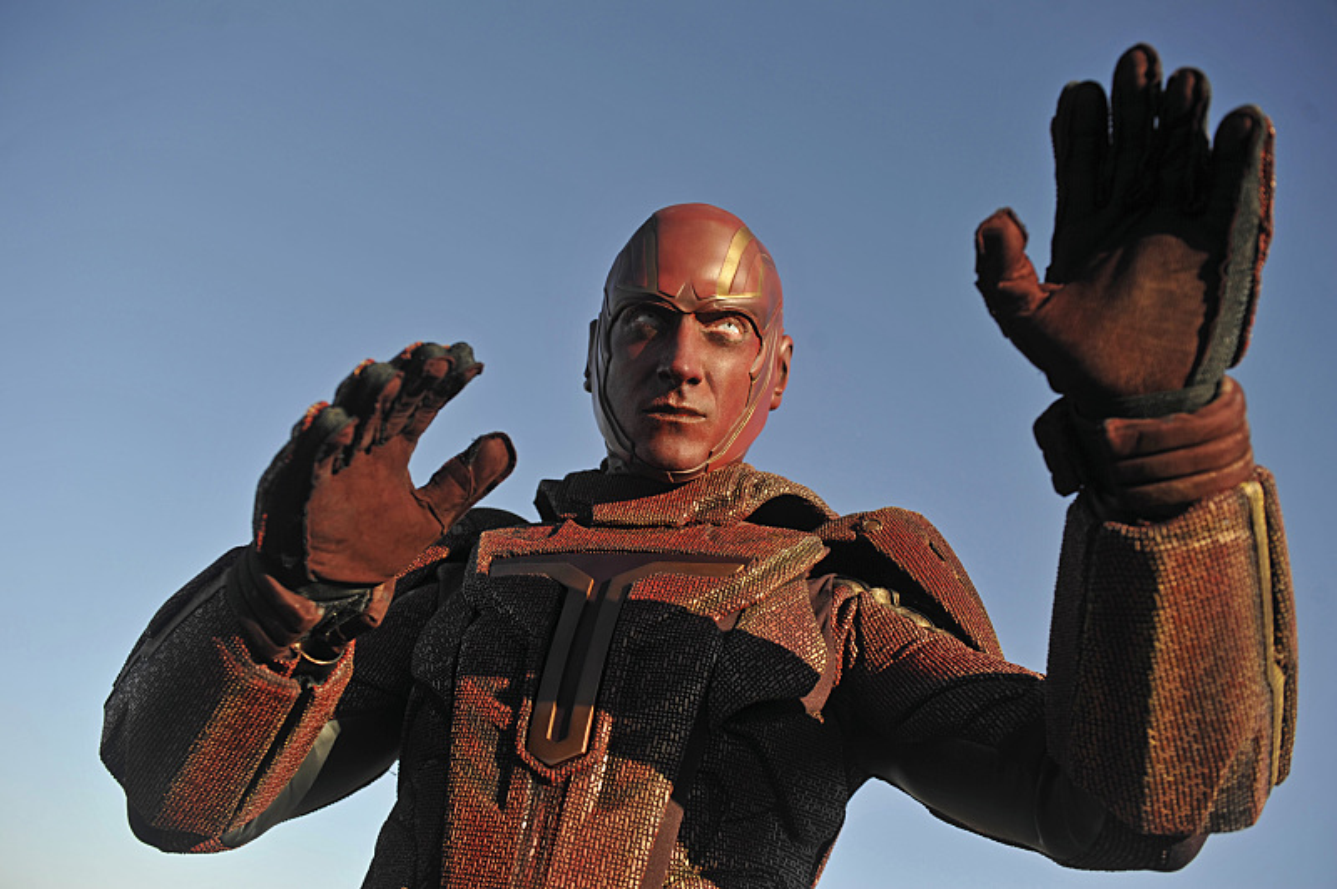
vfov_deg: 36.8
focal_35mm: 36
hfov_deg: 53.2
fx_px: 1336
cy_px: 444
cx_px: 668
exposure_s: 1/1250
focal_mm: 36
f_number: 4
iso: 200
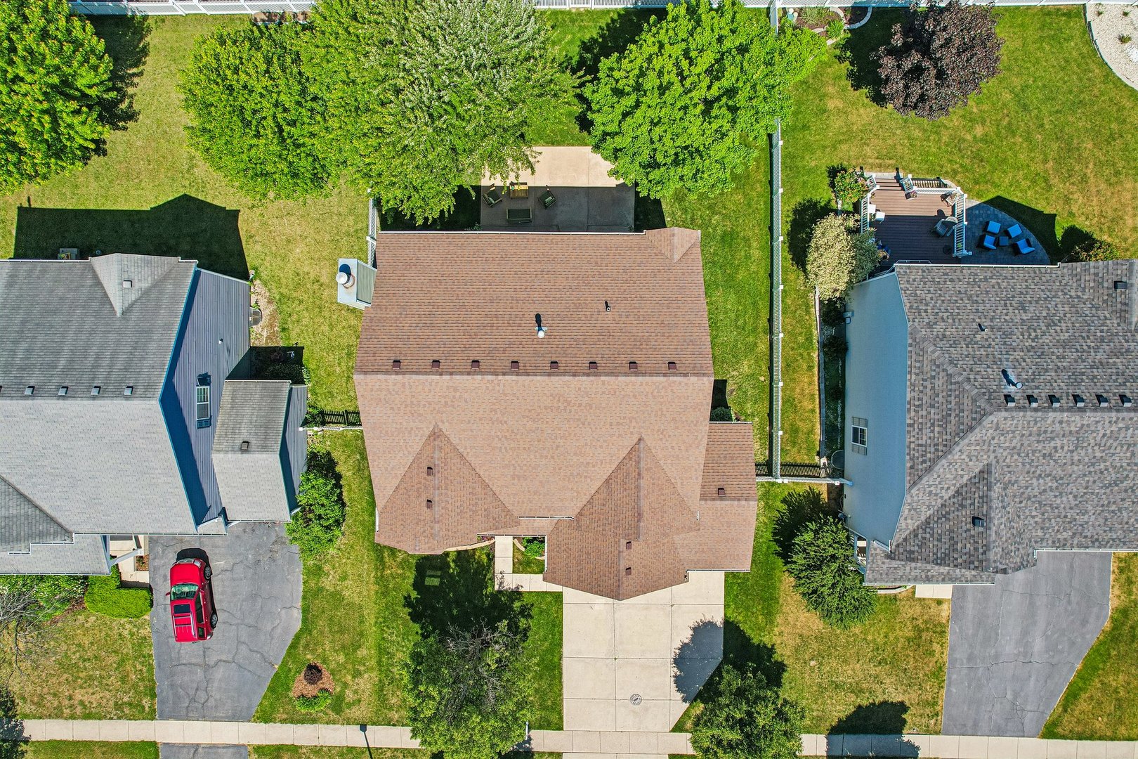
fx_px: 695
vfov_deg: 57.2
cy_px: 380
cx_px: 569
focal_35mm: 22
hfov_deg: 78.6
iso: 130
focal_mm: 8.4
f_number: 2.8
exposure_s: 1/1600
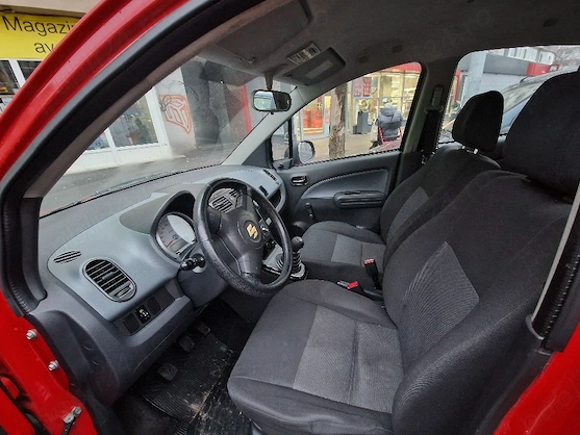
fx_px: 235
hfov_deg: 102.0
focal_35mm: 14
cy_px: 225
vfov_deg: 85.7
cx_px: 304
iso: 800
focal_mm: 2.2
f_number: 2.2
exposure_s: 1/25
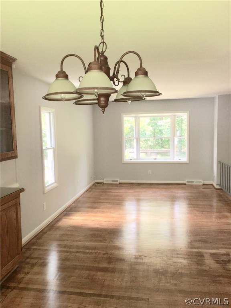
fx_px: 258
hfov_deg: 48.2
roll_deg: +1.8
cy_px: 154
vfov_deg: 61.7
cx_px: 116
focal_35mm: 29
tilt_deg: -6.3
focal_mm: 4.15
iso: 25
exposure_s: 1/48
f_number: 2.2
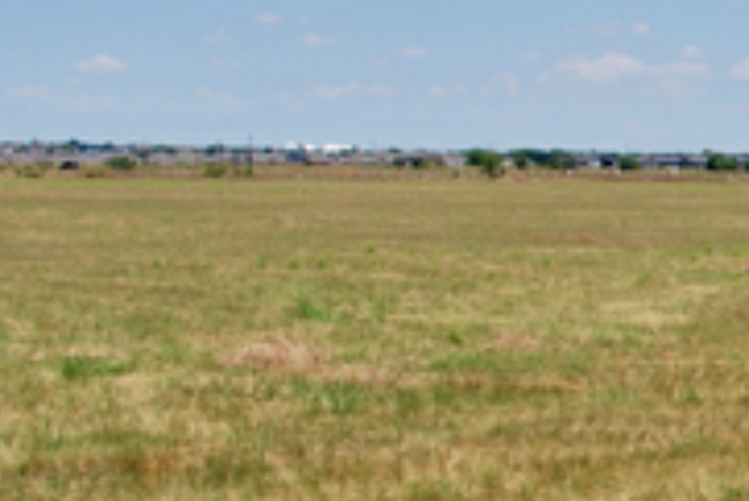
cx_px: 1014
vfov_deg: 8.9
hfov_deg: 12.8
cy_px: 87
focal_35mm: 154
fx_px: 3202
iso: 100
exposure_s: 1/250
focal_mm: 29
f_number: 8
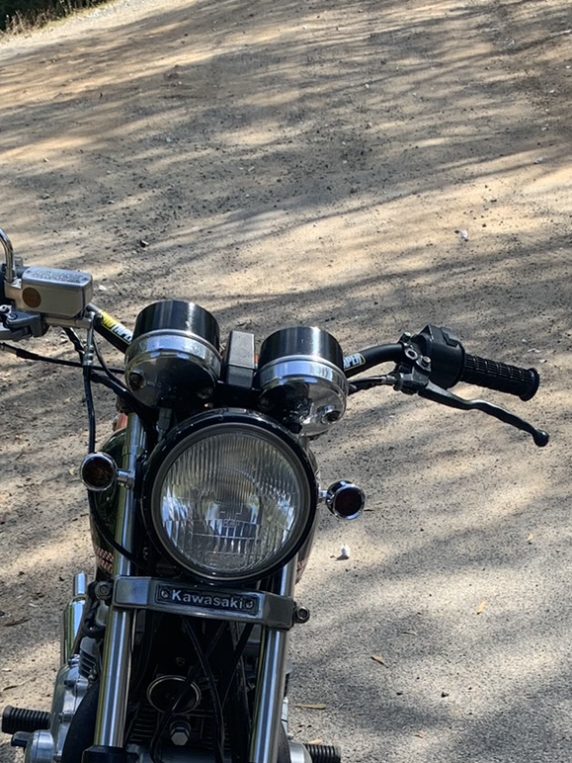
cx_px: 208
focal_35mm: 69
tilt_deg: -24.3
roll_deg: +9.0
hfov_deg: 21.3
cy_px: 763
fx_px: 1520
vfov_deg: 26.6
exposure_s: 1/594
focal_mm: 4.25
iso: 25
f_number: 1.8
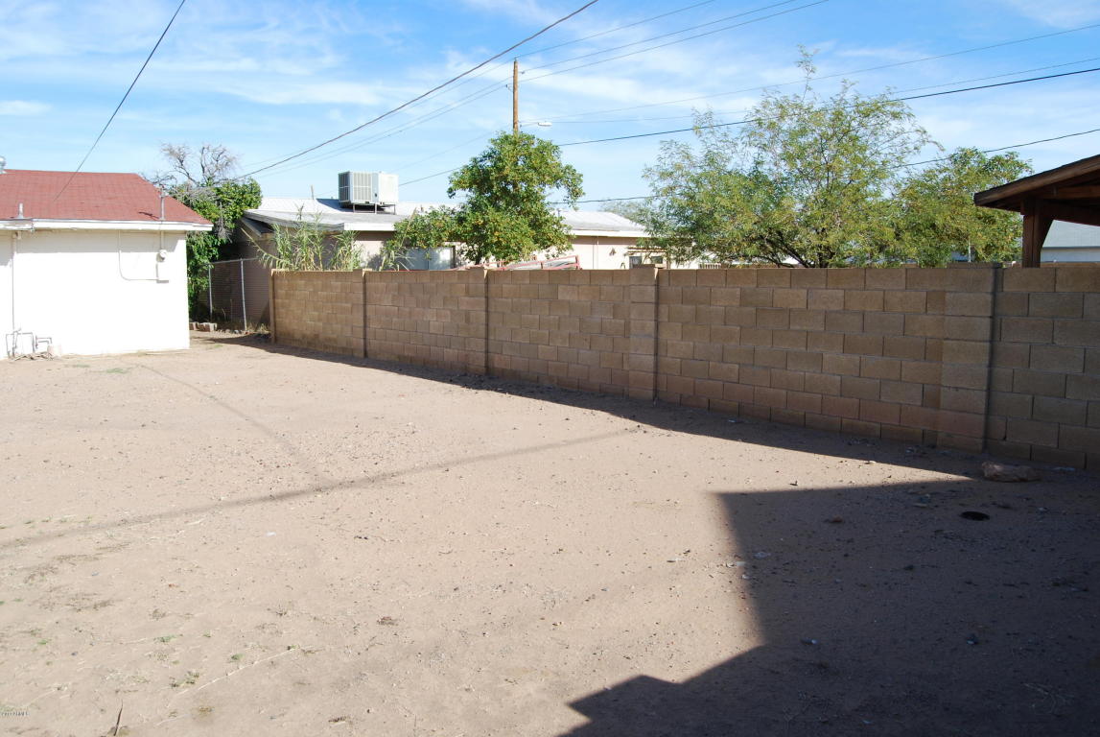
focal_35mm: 27
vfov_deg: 48.1
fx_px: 826
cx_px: 550
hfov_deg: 67.3
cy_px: 368
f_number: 8
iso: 100
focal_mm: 18
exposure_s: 1/250
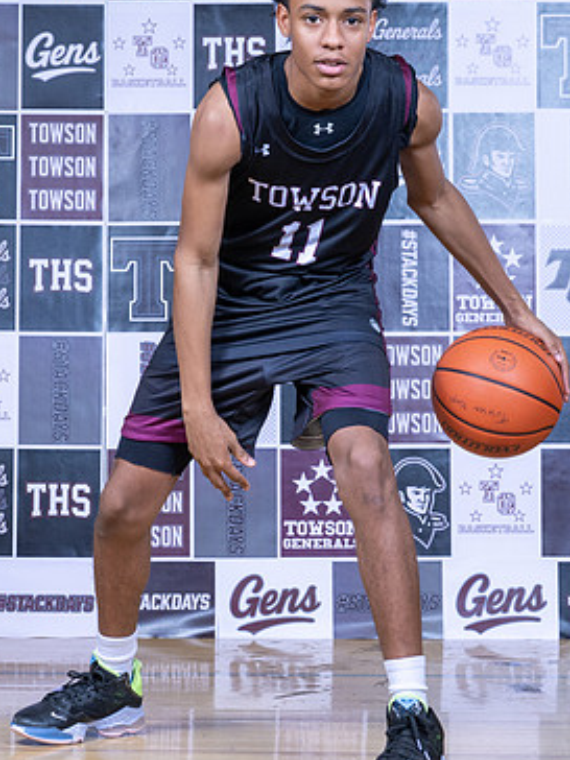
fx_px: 3118
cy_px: 292
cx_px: 250
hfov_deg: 10.4
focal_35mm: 142
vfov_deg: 13.9
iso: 250
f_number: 5.6
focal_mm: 70
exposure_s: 1/160
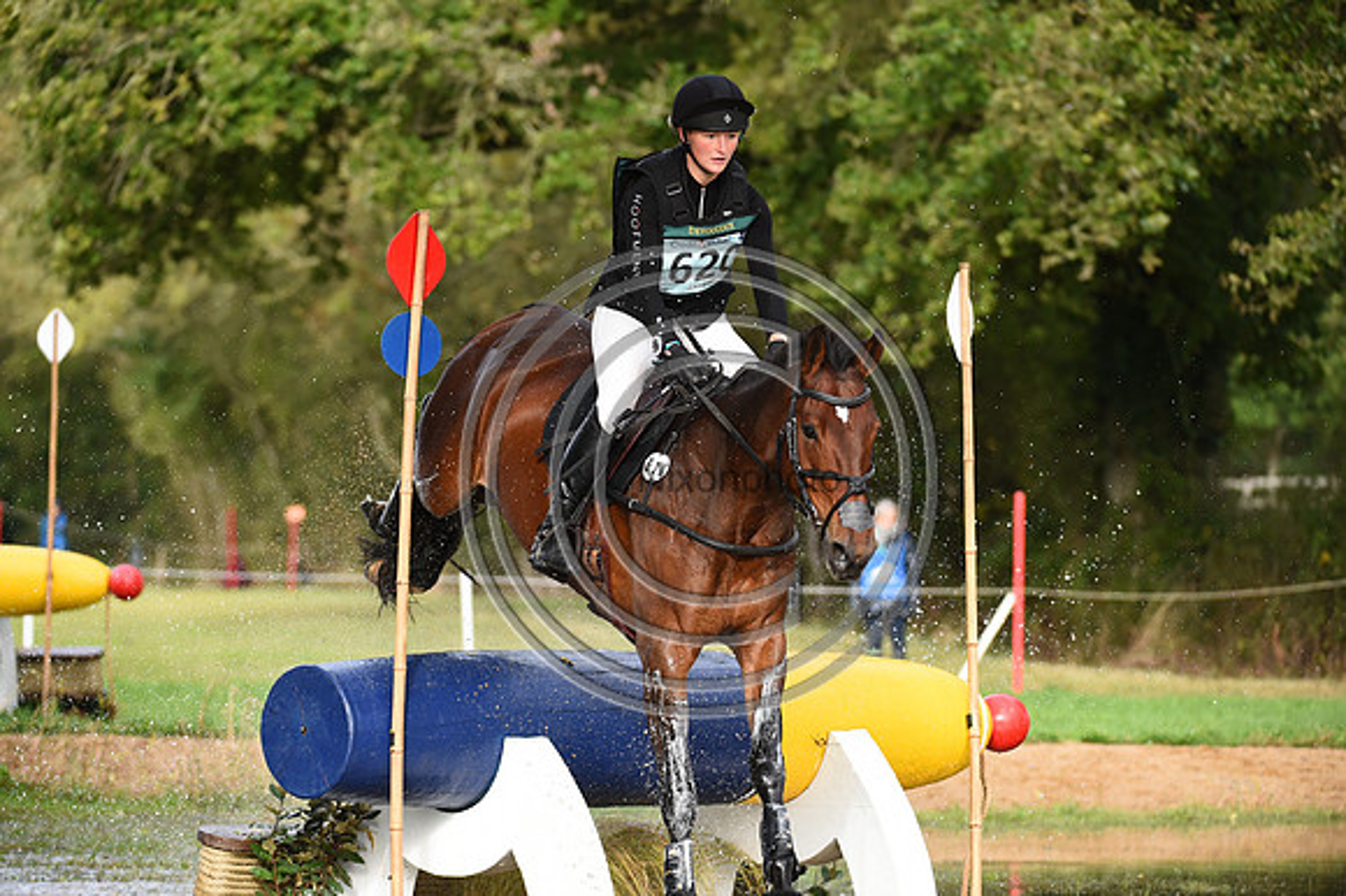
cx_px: 673
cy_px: 448
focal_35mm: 200
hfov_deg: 10.3
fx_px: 7473
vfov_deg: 6.9
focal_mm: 200
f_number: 5
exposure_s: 1/1250
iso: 1000
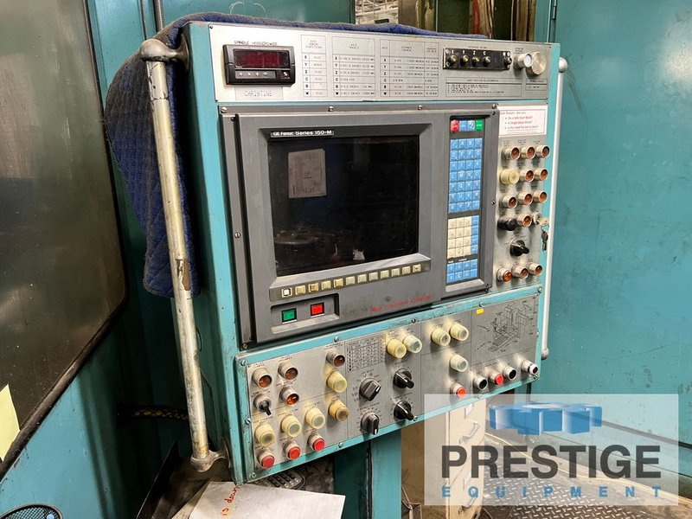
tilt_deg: -13.9
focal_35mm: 26
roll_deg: +1.0
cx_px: 346
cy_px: 260
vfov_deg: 53.1
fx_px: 520
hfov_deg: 67.3
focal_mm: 5.7
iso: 250
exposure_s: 1/60
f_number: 1.5
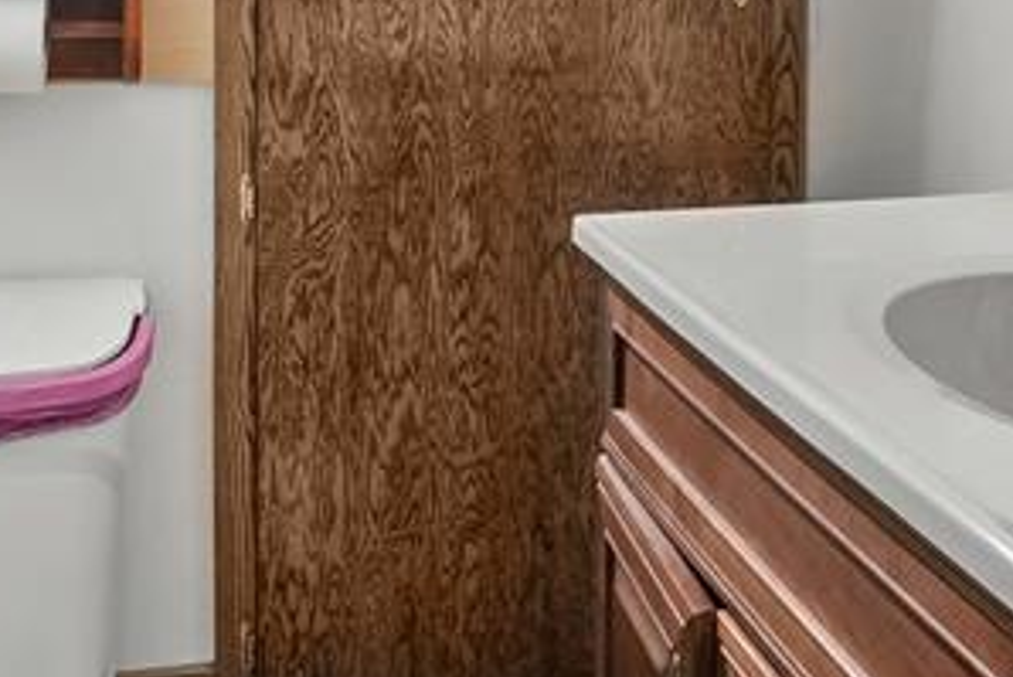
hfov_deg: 35.9
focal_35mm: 55
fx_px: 1548
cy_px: -111
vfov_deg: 22.9
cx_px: 663
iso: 2500
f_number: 9
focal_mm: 16
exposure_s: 1/5
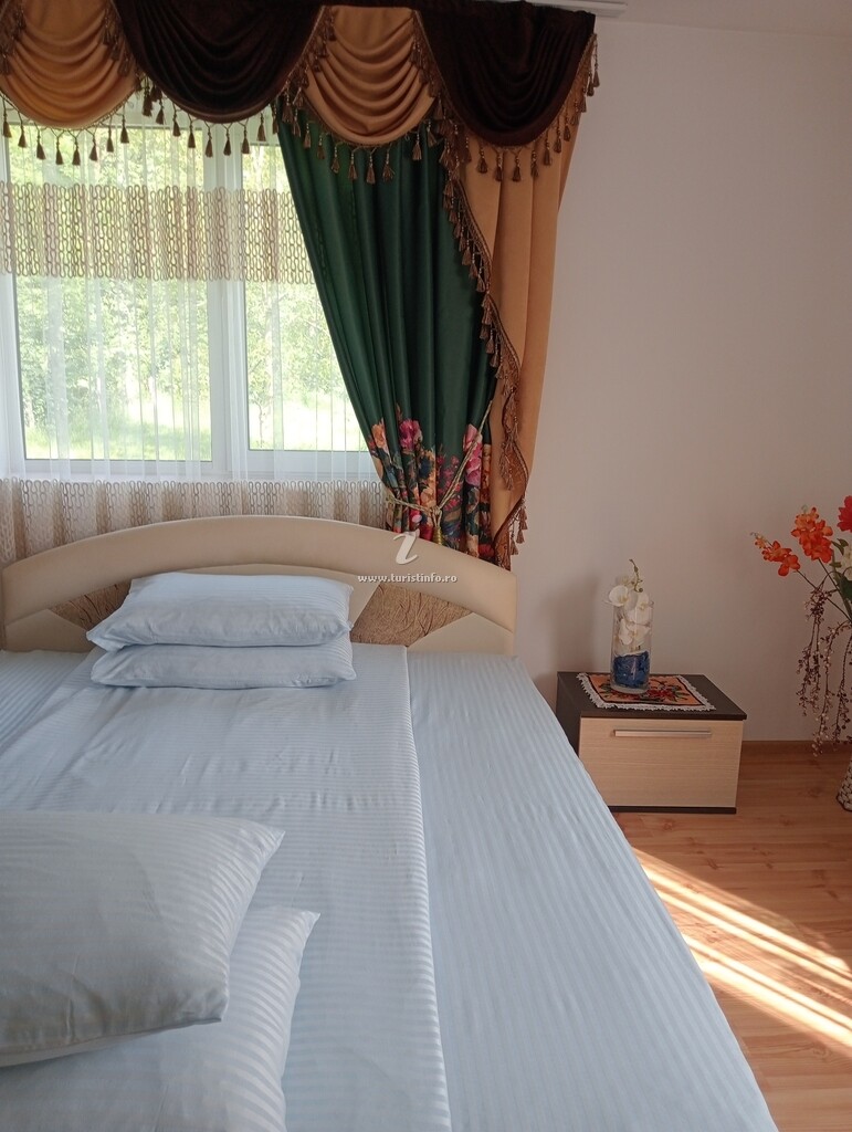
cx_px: 426
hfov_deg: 49.9
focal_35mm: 28
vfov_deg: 63.4
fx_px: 917
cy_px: 566
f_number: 1.8
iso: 148
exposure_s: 1/50
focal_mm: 4.04
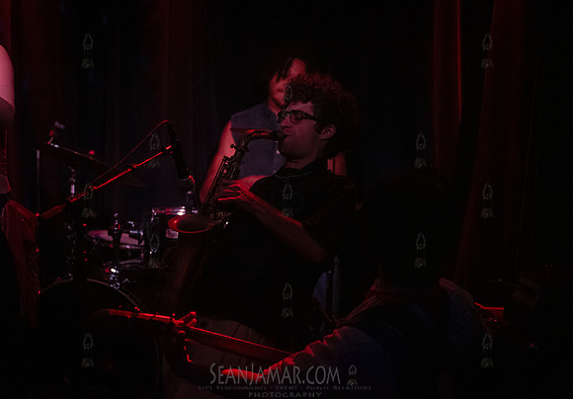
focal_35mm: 87
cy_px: 187
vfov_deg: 16.1
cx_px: 256
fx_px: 1409
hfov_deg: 23.0
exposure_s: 1/320
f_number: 3.2
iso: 8000
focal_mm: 80
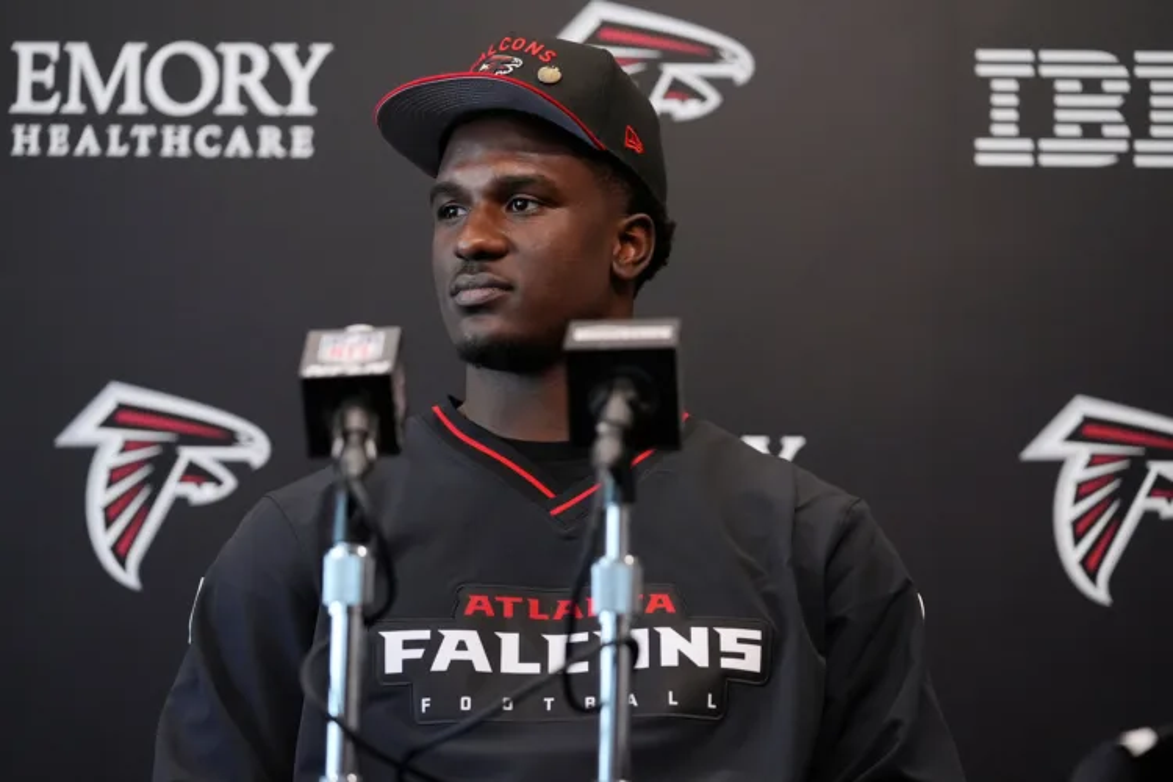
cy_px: 391
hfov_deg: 17.8
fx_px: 3747
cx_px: 586
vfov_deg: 11.9
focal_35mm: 115
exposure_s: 1/1000
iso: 5000
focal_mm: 115
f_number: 3.2
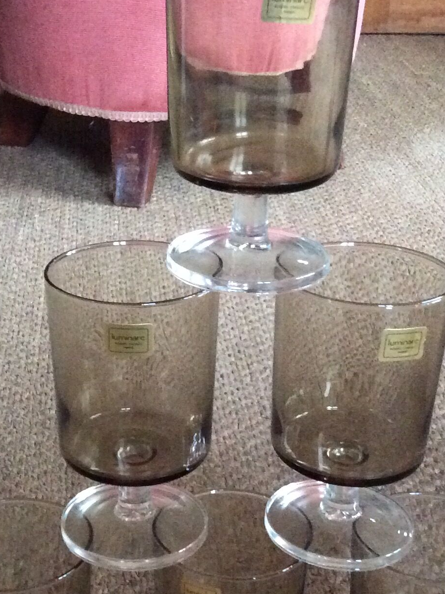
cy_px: 374
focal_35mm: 68
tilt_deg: -26.7
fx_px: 1166
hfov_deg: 21.5
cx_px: 158
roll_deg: +0.4
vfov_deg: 28.5
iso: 400
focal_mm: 3.3
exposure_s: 1/17
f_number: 2.4
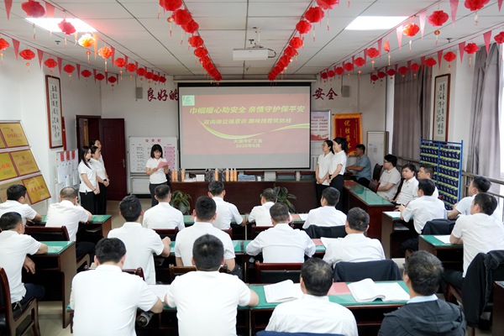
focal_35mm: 29
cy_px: 168
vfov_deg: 45.0
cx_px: 252
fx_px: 406
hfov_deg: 63.7
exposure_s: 1/100
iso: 2500
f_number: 3.5
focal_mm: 29
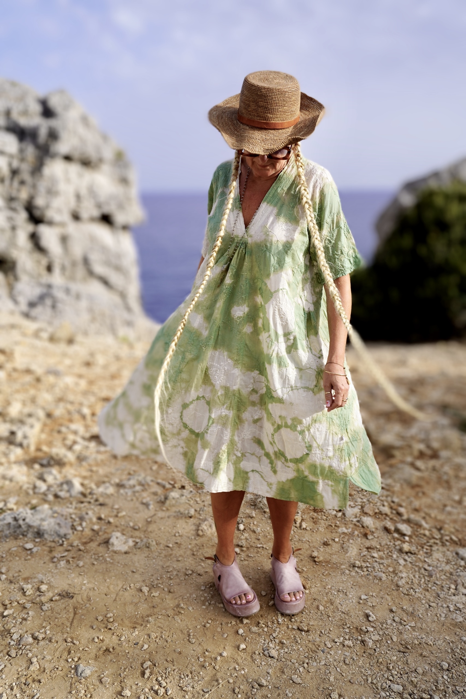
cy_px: 350
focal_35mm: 32
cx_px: 233
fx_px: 611
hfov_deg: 41.7
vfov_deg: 59.5
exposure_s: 1/500
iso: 100
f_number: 5
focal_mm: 21
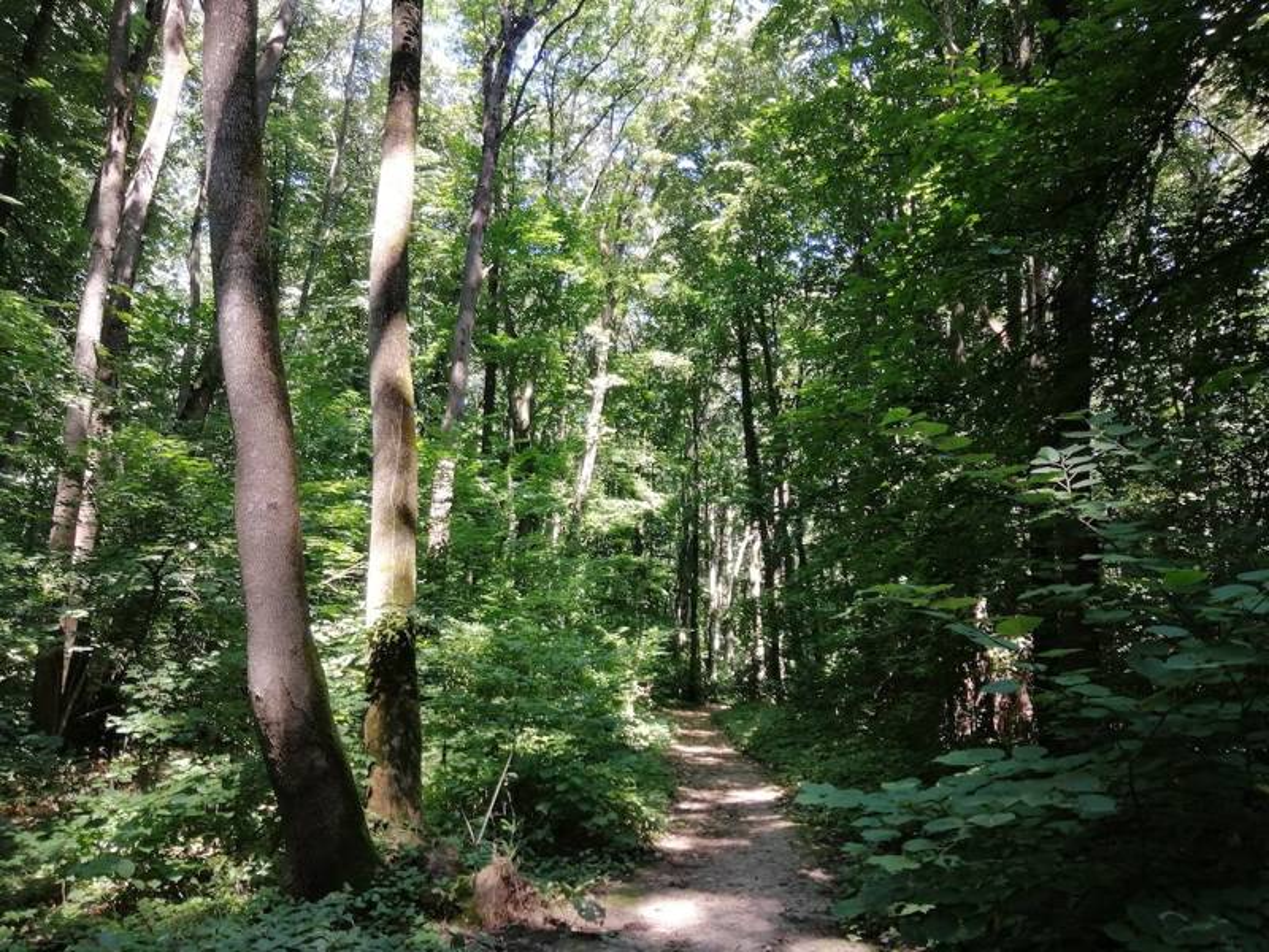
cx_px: 634
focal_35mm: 26
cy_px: 476
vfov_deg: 53.1
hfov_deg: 67.3
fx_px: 953
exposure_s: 1/60
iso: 80
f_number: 1.8
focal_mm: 4
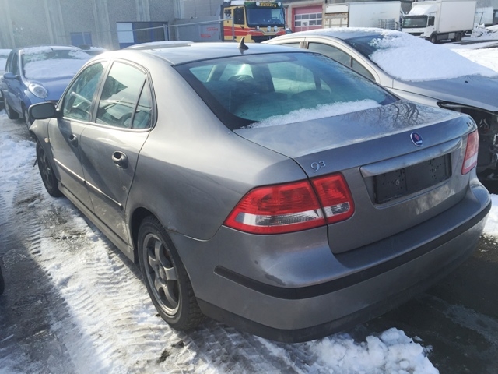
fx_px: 417
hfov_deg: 61.7
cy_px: 187
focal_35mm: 29
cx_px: 249
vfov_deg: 48.2
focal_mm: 4.15
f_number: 2.2
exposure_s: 1/942
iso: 32
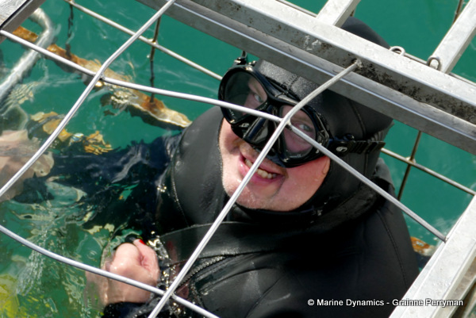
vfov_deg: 13.4
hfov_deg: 20.0
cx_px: 238
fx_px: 1350
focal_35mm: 102
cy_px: 159
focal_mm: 37.13
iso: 125
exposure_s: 1/400
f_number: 3.8
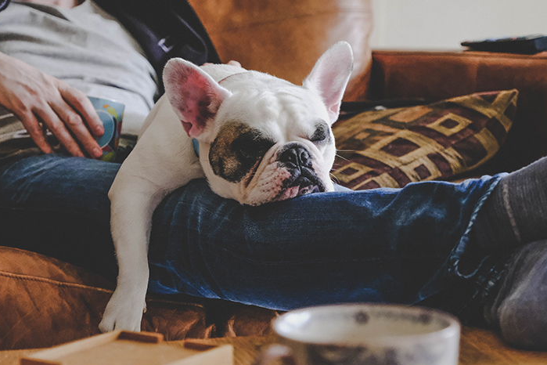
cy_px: 180
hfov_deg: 24.5
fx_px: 1261
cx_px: 293
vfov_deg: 16.5
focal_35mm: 83
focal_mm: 38.8
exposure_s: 1/125
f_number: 2.8
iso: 5000
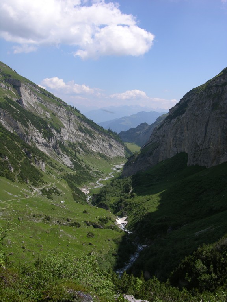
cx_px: 114
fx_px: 306
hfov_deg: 40.7
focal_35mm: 35
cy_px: 151
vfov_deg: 52.6
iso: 50
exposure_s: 1/212
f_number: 6.3
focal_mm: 8.9
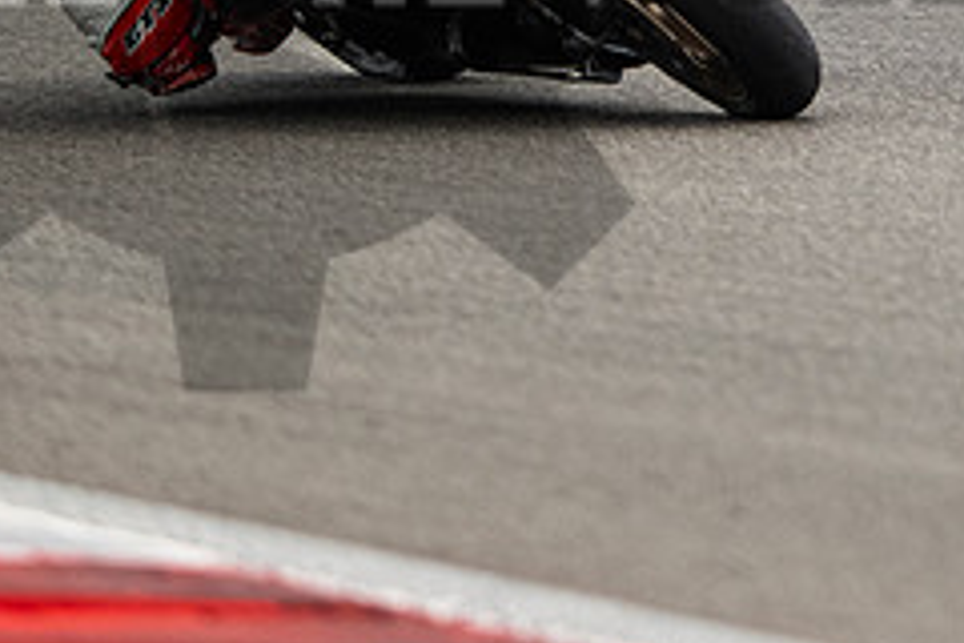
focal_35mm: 1013
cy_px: -406
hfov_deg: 2.0
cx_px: 706
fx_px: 27124
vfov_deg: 1.4
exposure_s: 1/4000
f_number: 2
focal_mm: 200
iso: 400
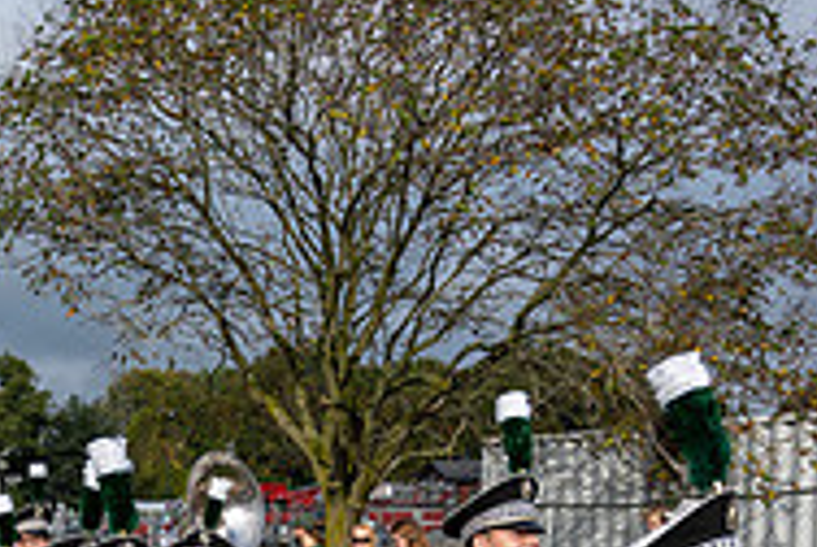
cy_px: 779
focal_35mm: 74
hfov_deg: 27.1
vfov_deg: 17.0
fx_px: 1682
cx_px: 239
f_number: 4
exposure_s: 1/1600
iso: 125
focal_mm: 24
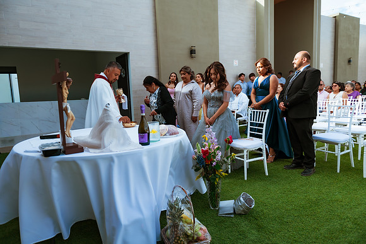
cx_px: 183
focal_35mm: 24
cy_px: 122
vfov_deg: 53.2
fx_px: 244
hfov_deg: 73.7
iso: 100
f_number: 2.8
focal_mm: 24
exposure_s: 1/800
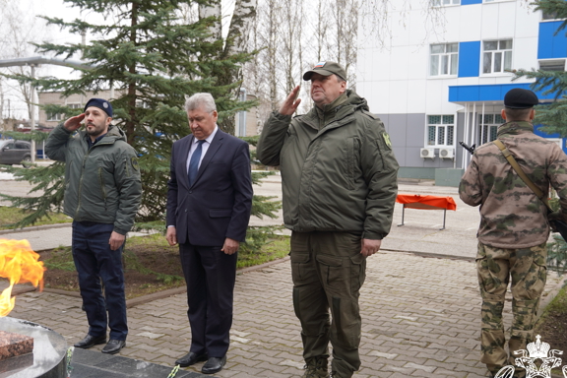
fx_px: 677
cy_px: 209
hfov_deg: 45.3
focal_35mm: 43
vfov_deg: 31.2
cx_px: 237
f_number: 4
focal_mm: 22
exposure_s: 1/200
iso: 100
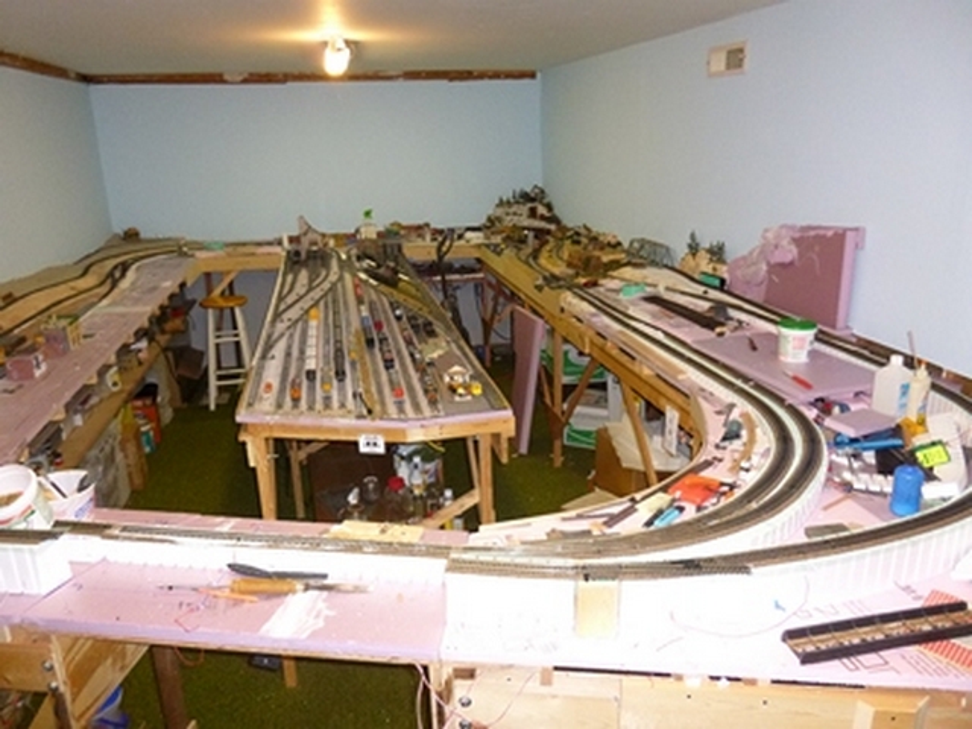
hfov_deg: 69.4
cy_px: 364
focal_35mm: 25
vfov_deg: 54.9
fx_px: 702
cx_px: 486
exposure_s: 1/60
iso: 400
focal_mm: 4.5
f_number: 3.1
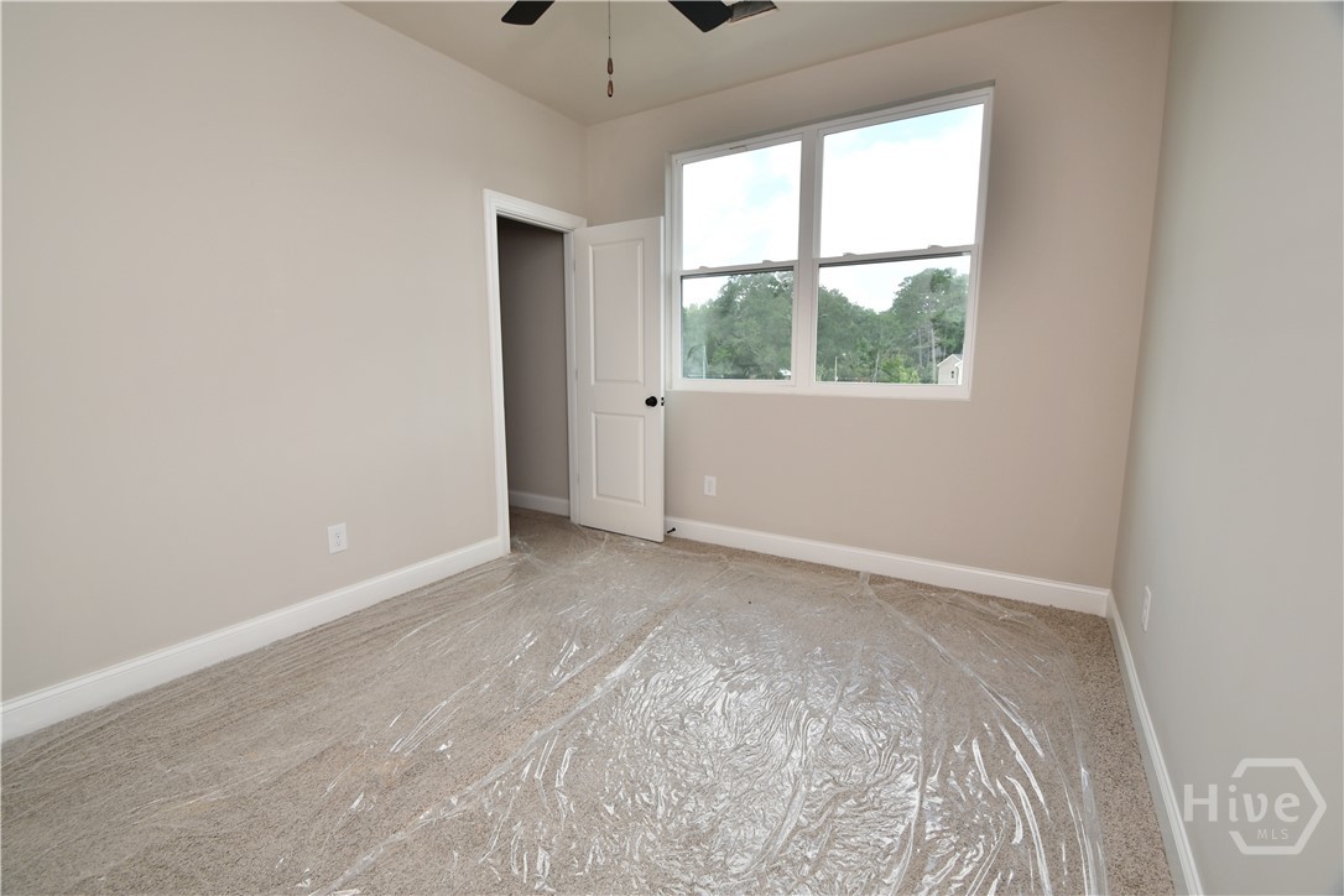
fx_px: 560
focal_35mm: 15
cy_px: 448
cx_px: 672
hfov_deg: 100.4
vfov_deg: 77.3
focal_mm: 10
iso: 140
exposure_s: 1/125
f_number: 5.6
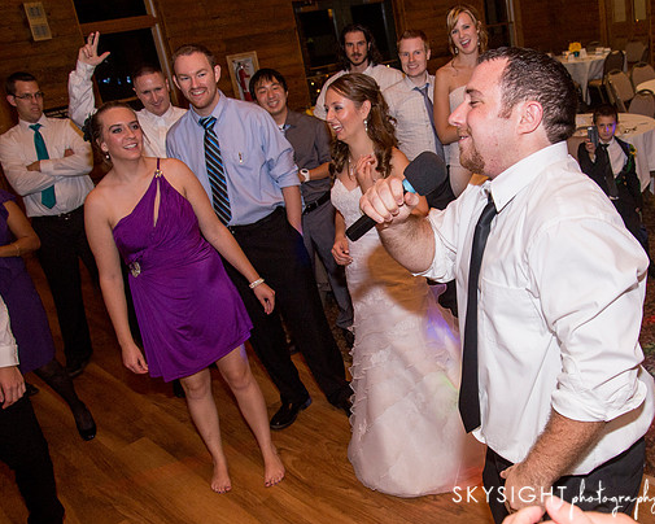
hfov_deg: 49.2
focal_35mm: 36
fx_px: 698
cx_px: 451
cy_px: 288
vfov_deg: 41.1
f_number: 4.5
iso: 2000
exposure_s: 1/200
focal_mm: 24
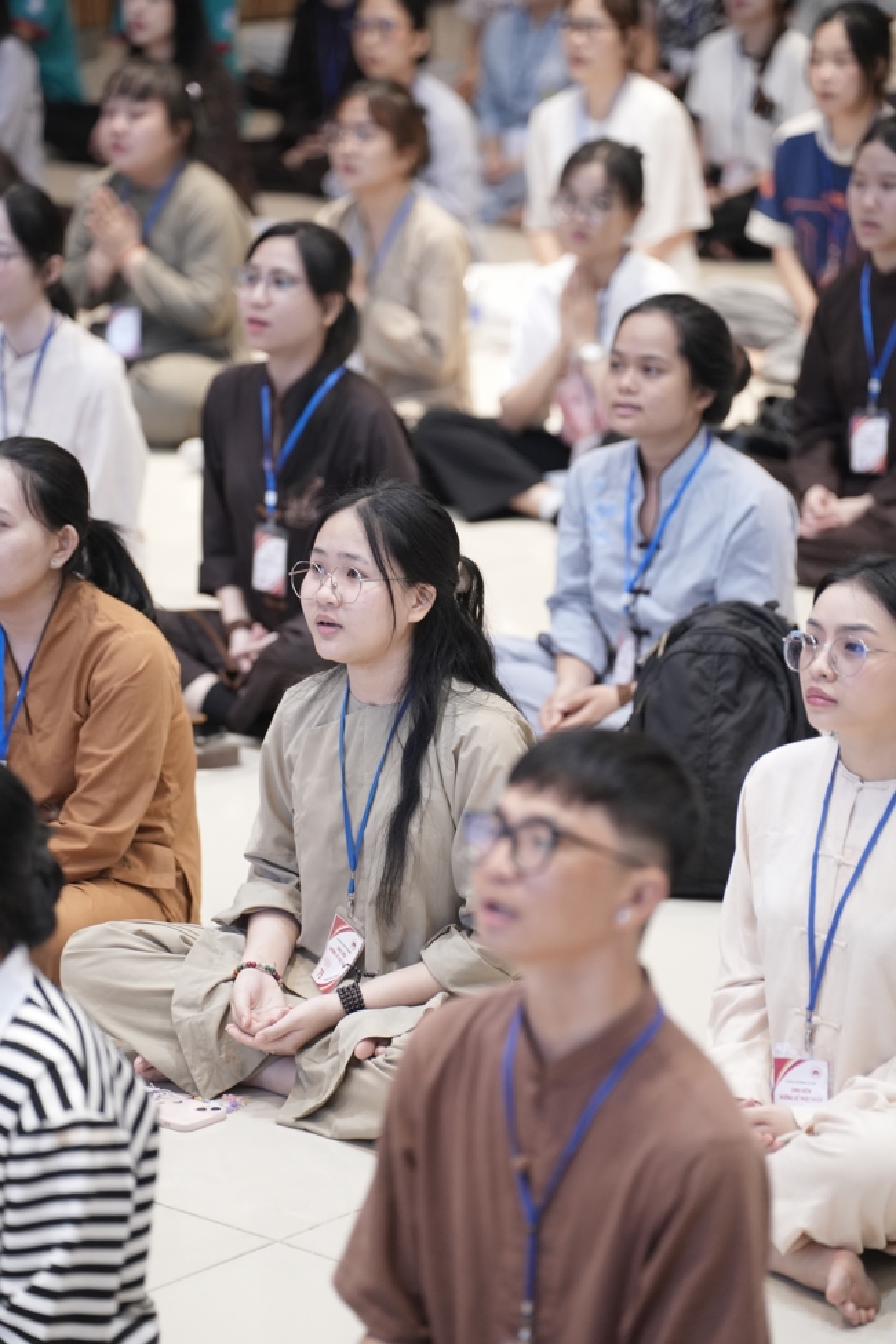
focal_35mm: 132
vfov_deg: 15.5
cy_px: 672
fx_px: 4928
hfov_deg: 10.4
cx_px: 448
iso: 2500
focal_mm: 132
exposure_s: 1/160
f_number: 2.8
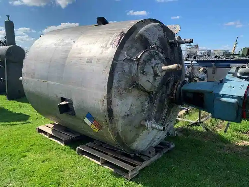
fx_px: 187
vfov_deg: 53.1
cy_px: 94
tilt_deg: -10.4
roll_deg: -1.6
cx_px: 124
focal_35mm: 26
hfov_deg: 67.3
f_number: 1.8
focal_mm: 4.25
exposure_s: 1/1992
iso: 25
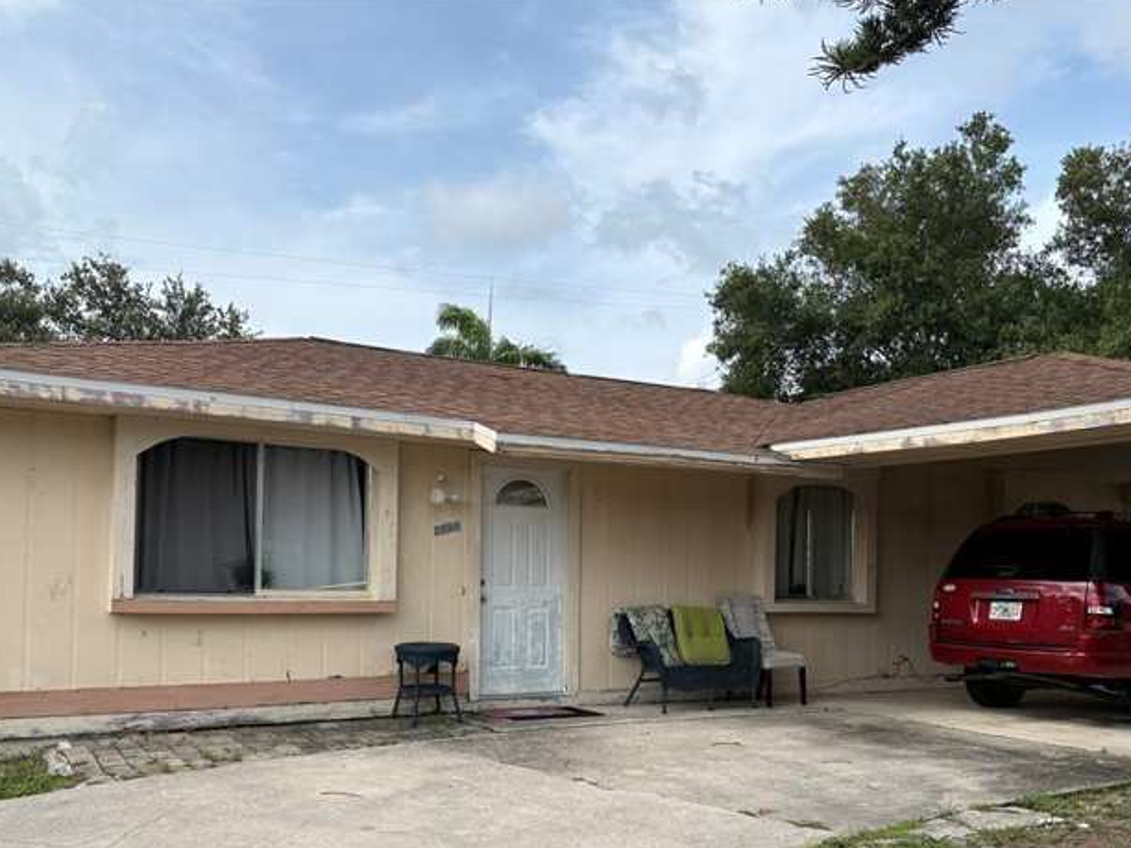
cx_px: 553
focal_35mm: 34
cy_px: 547
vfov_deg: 41.4
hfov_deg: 54.0
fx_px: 1111
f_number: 1.6
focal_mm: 5.96
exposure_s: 1/2747
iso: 50
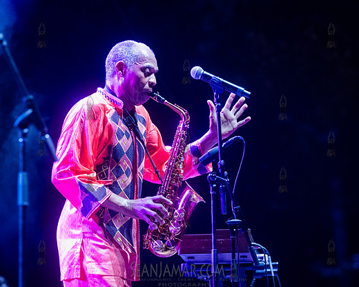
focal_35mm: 165
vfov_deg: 9.4
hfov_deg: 11.7
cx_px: 160
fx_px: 1753
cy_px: 132
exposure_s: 1/400
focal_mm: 135
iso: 5000
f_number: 4
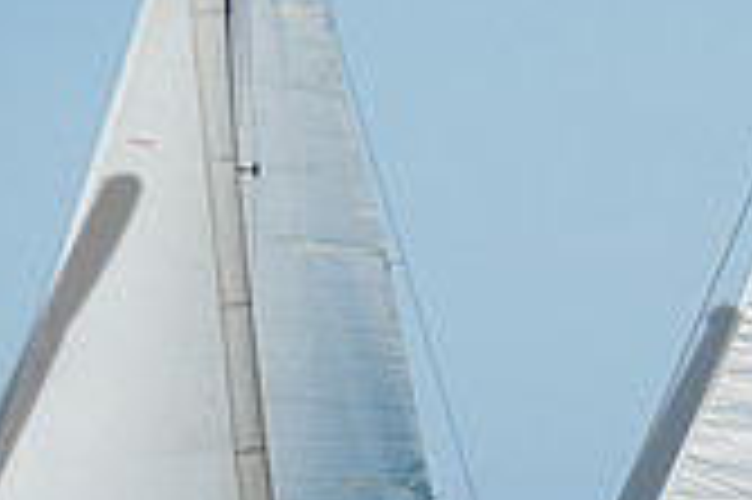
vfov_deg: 2.1
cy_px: 816
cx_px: 736
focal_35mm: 647
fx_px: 13502
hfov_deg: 3.2
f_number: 6.3
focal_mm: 175
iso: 320
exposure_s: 1/1250
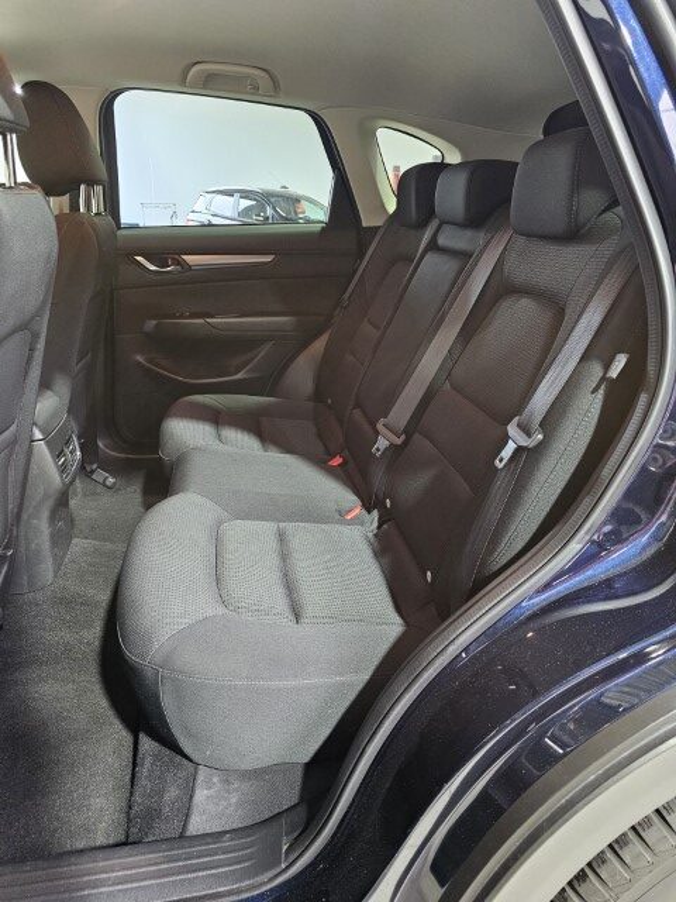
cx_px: 338
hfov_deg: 58.9
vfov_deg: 73.9
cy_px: 451
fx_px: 599
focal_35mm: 23
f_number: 1.7
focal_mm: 6.3
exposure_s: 1/50
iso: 800
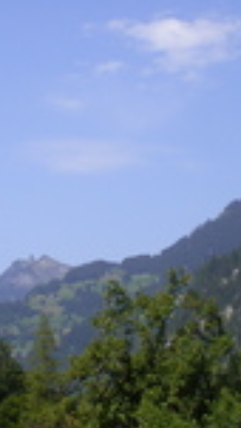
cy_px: 125
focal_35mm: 110
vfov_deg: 19.4
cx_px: 17
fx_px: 1249
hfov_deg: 10.9
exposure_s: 1/400
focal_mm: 6.3
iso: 64
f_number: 4.6
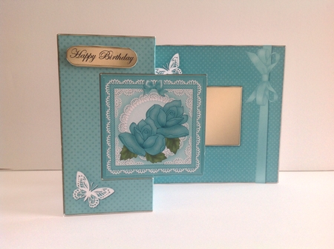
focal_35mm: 35
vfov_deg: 40.6
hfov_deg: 52.7
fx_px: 337
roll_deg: +0.5
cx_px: 167
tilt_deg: -8.9
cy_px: 124
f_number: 2.4
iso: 64
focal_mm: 4.28
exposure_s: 1/60
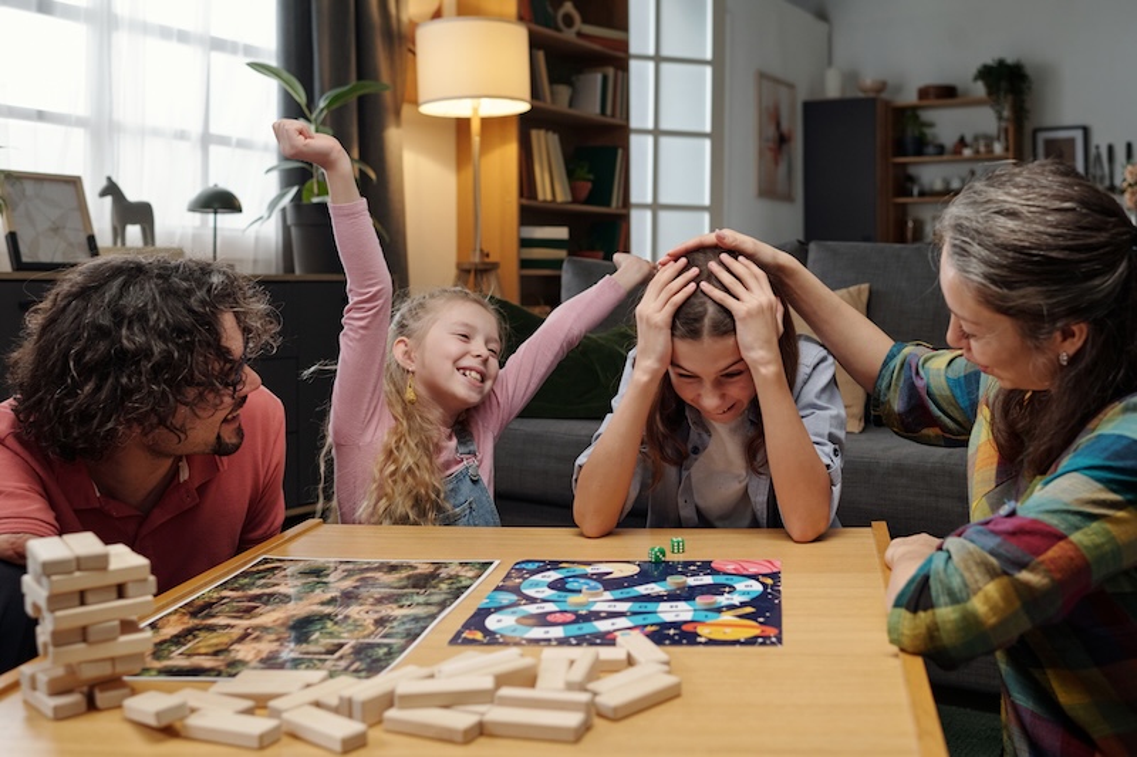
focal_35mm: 35
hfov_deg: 54.4
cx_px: 568
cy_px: 378
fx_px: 1105
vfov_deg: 37.8
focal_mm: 35
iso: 800
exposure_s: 1/160
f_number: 3.5
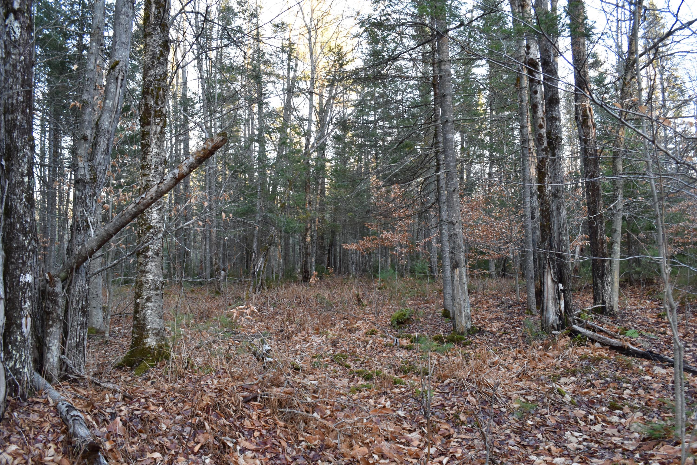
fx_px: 523
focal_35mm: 27
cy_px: 232
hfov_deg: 67.4
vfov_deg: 47.9
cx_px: 348
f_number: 5.6
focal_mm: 18
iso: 560
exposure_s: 1/60
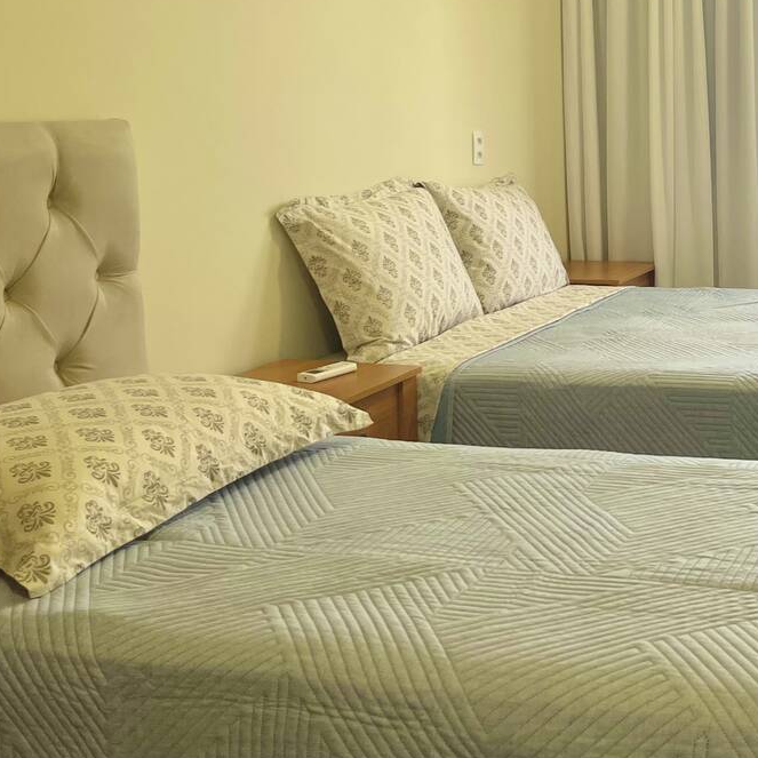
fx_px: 1189
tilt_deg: -4.4
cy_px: 162
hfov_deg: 33.7
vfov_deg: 34.4
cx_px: 663
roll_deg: +0.9
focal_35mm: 48
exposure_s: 1/321
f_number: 1.6
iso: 32
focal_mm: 5.1
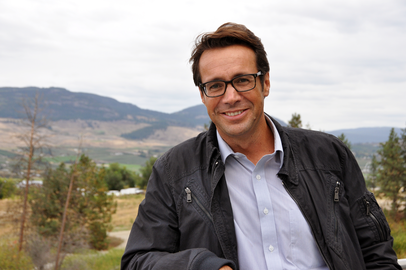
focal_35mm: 60
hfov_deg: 33.4
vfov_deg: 22.6
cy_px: 135
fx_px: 676
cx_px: 203
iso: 400
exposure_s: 1/200
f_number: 7.1
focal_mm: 40
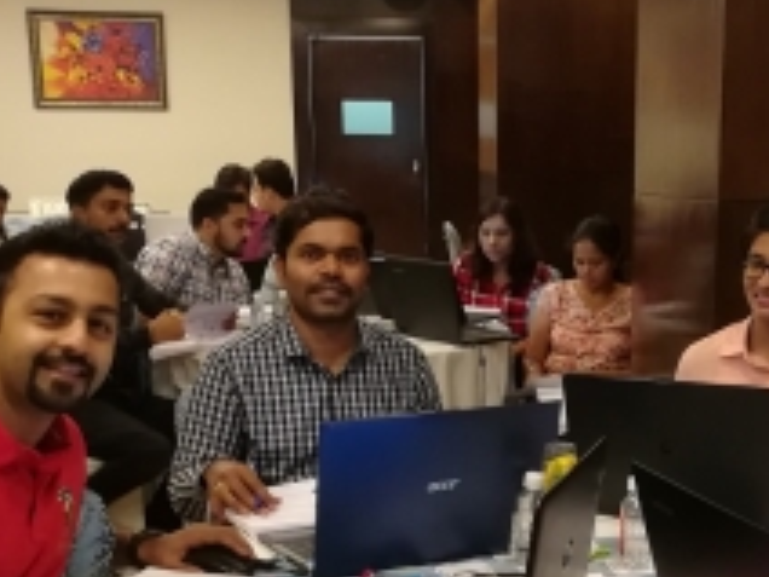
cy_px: 385
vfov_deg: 29.5
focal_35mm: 49
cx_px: 573
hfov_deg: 38.0
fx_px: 1089
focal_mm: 3.83
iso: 320
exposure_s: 1/25
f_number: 2.2
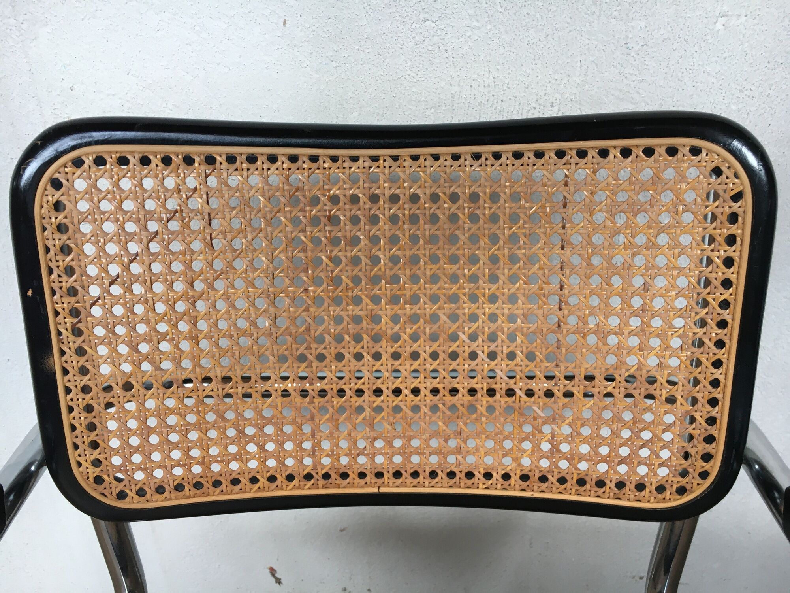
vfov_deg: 48.2
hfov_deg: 61.7
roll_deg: -0.1
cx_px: 395
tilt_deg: -28.8
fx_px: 662
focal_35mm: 29
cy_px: 296
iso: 25
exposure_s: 1/33
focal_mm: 4.15
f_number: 2.2
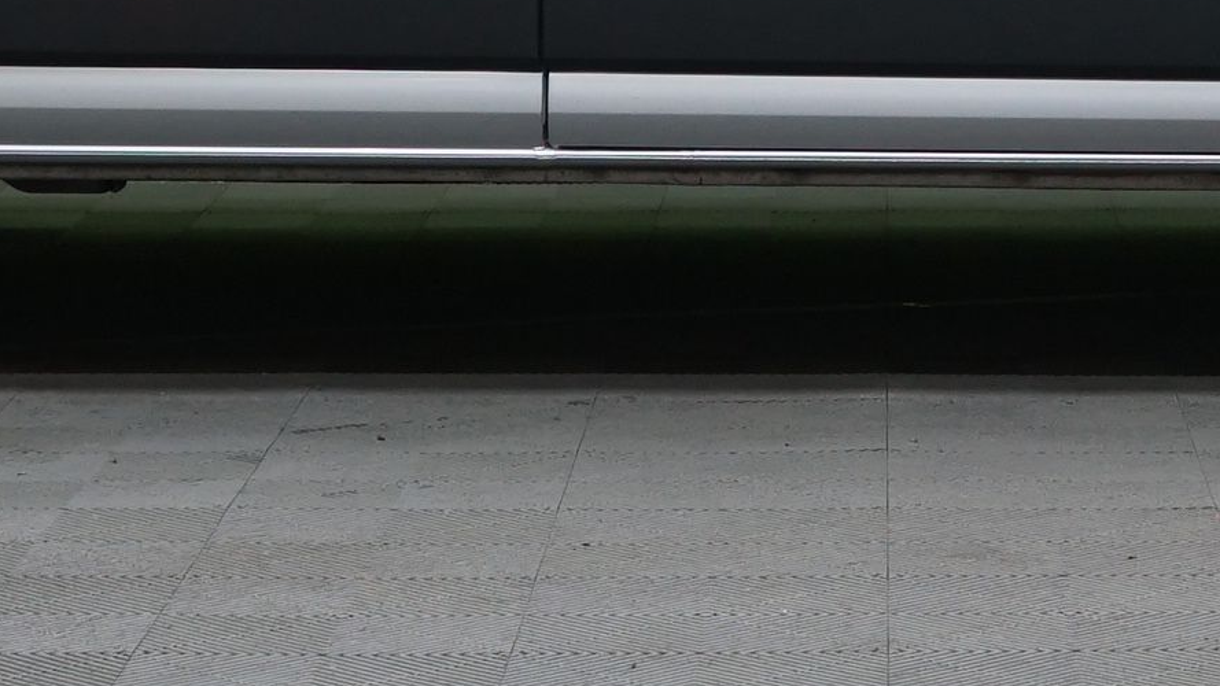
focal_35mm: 153
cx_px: 980
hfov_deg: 14.0
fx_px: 4949
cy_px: -438
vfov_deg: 7.7
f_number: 5.6
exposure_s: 1/25
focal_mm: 33
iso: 800
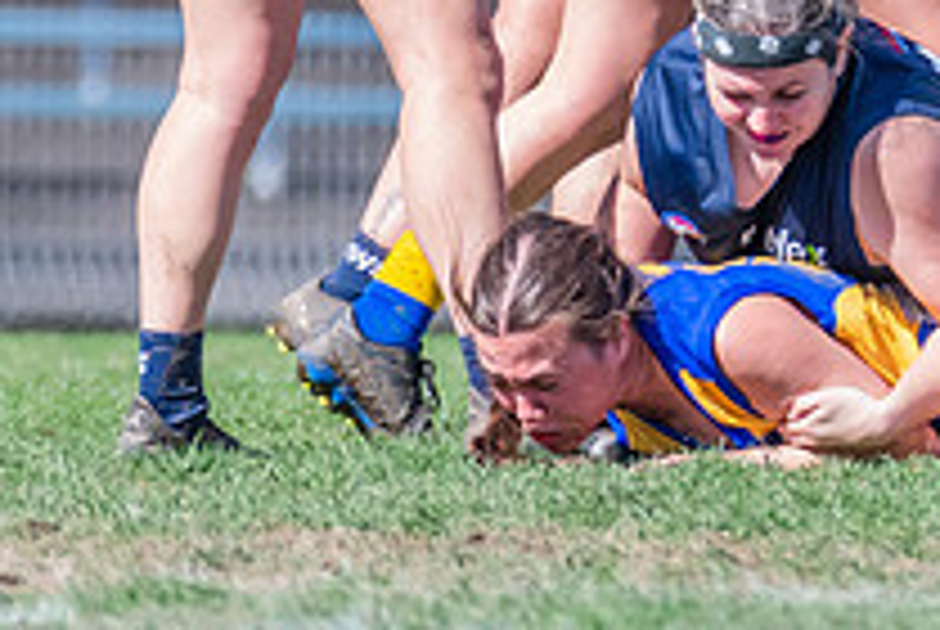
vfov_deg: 0.6
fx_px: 58414
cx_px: 1052
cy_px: -241
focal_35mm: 2234
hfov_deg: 0.9
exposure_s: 1/1600
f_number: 7.1
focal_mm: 500
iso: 800
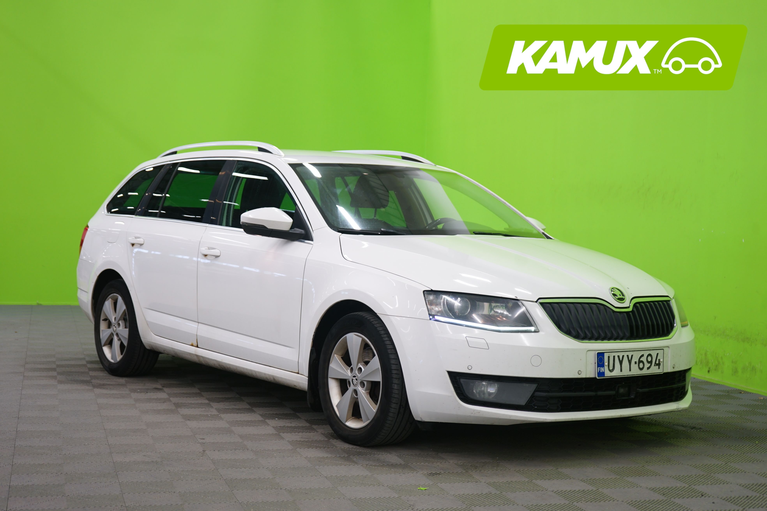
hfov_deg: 35.6
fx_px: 1193
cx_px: 384
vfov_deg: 24.2
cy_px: 256
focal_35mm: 56
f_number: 5
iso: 400
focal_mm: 56
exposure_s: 1/8
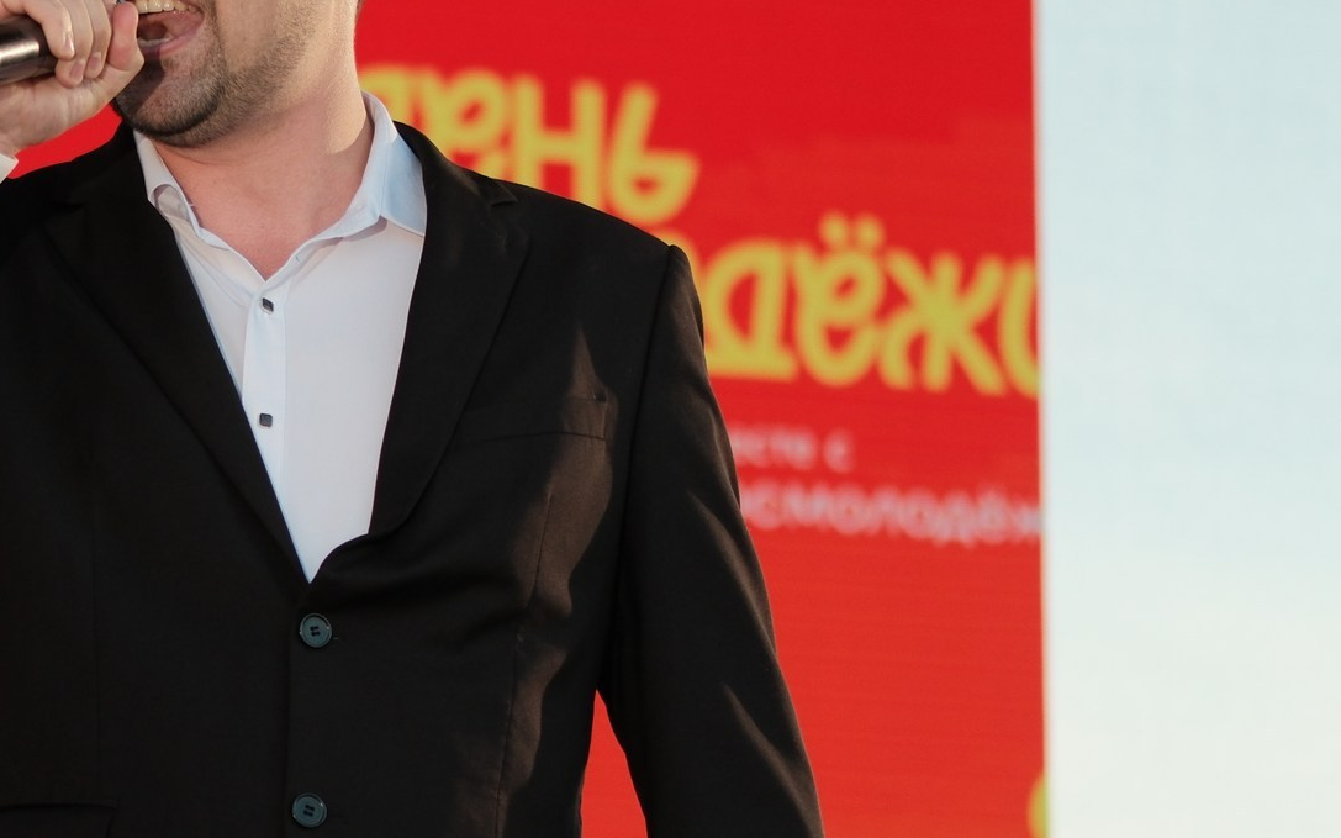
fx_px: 6577
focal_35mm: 180
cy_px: 470
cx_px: 210
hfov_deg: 11.6
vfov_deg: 7.3
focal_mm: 50
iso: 400
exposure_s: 1/3200
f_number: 2
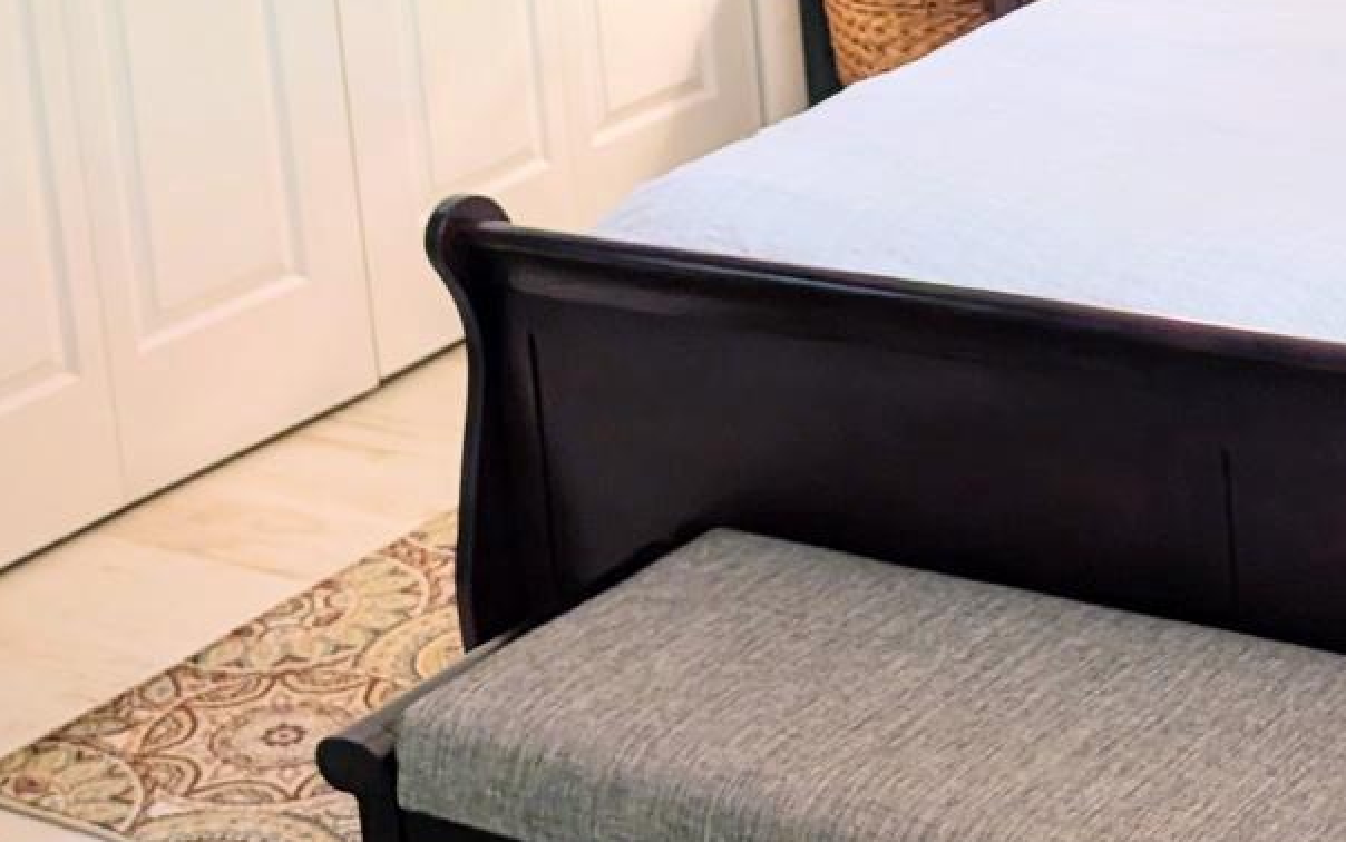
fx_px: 3156
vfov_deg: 14.7
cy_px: -165
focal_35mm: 86
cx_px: 1052
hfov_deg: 23.8
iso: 23
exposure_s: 1/60
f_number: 1.68
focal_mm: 6.9
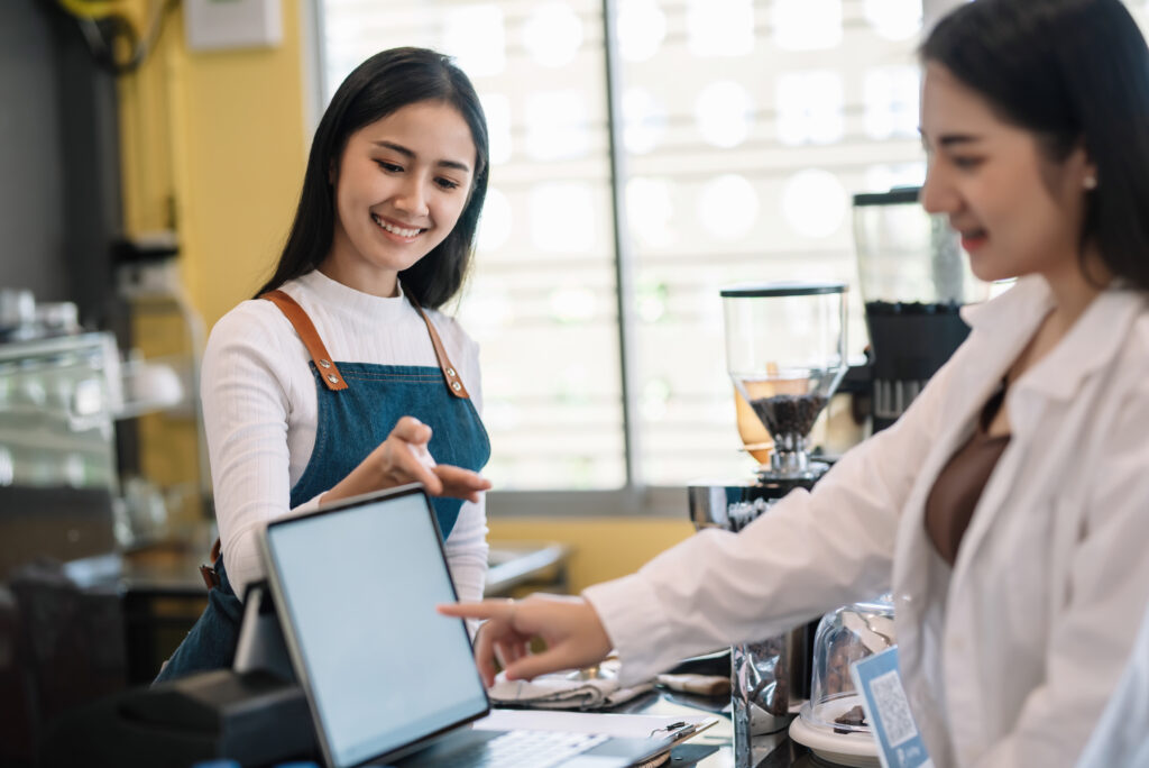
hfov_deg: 23.9
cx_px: 574
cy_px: 384
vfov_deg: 16.1
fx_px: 2714
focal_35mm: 85
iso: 320
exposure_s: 1/160
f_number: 2
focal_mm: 85
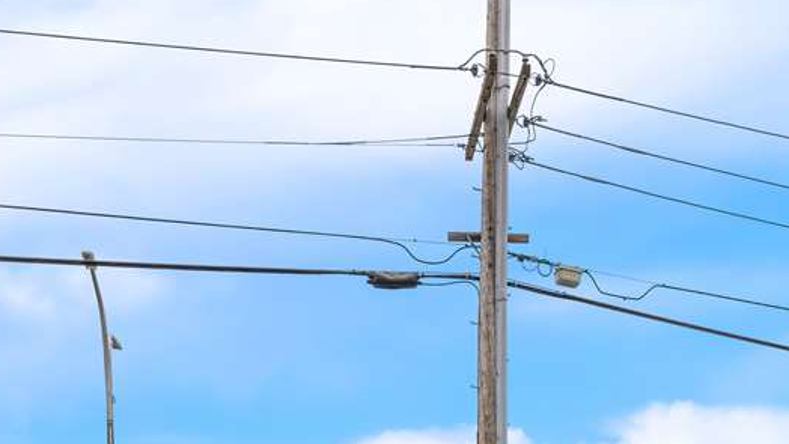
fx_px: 879
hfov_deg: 48.0
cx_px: 486
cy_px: 742
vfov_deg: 21.4
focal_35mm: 42
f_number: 8
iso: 800
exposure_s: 1/8000
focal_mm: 14
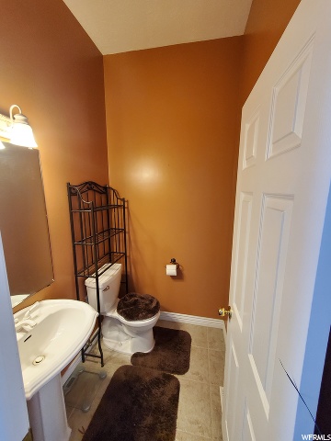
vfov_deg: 106.2
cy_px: 220
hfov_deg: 89.9
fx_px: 166
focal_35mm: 13
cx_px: 166
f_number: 2.2
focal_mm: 1.8
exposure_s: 1/59
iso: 640
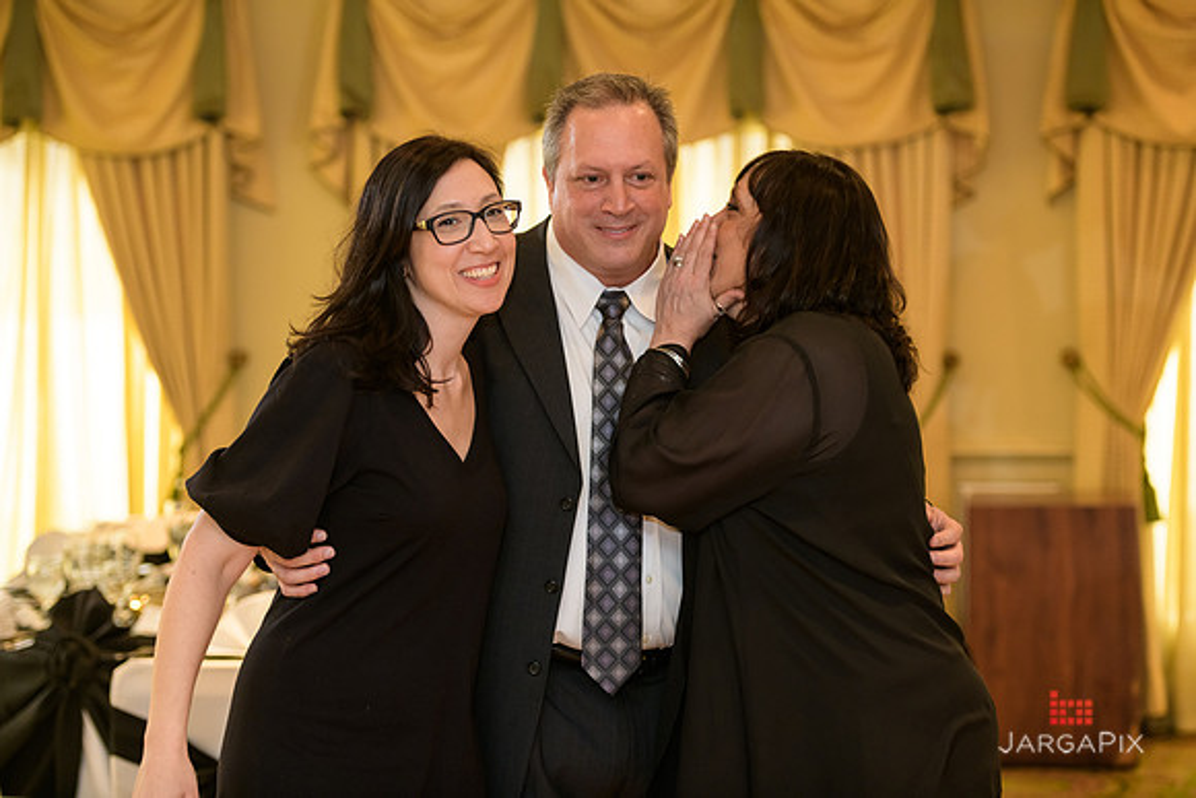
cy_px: 399
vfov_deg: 15.9
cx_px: 598
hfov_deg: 23.6
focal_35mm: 86
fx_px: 2858
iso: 1600
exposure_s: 1/125
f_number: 3.2
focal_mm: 86
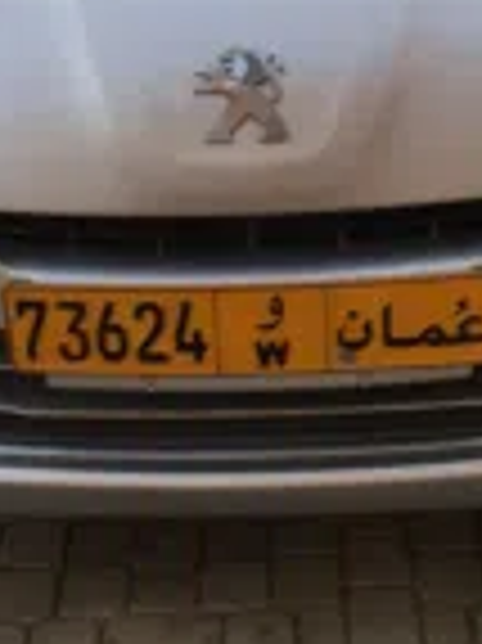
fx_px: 1506
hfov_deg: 18.2
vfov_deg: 23.8
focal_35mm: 81
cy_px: 131
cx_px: 239
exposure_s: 1/50
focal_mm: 4.15
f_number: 2.2
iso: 25
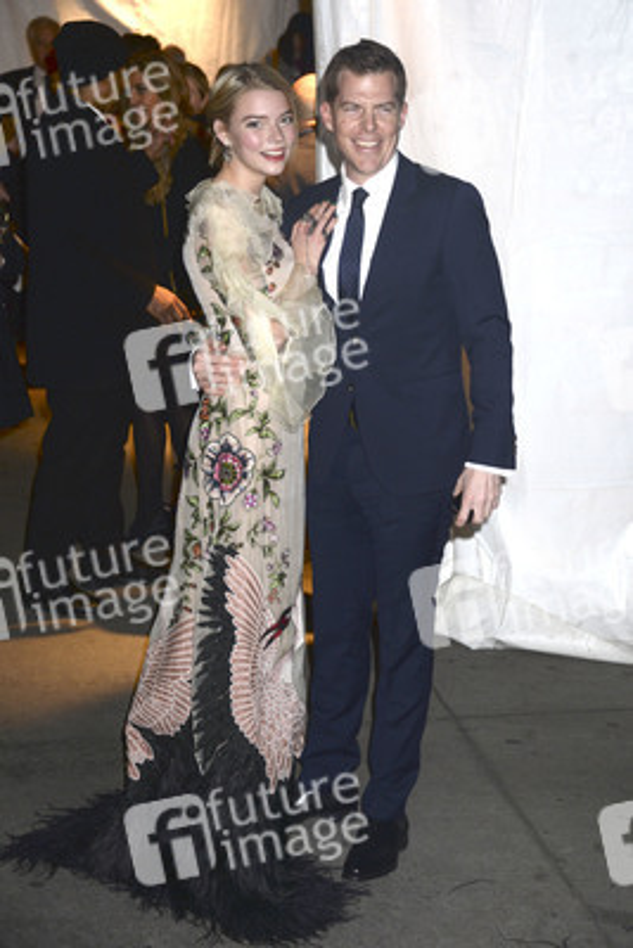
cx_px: 316
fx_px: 1897
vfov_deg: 28.1
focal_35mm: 72
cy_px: 474
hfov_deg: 18.9
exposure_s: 1/250
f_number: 5.6
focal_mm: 72
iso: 800
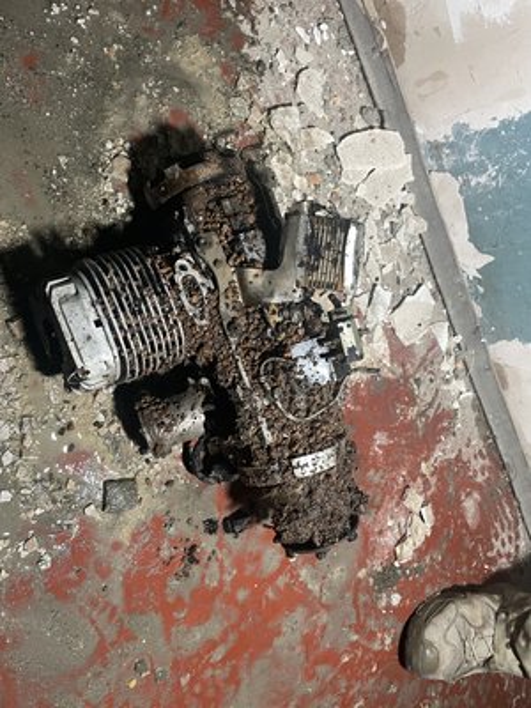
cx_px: 266
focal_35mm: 26
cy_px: 354
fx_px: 532
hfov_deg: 53.1
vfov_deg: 67.3
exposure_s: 1/60
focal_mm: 4.2
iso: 320
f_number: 1.6
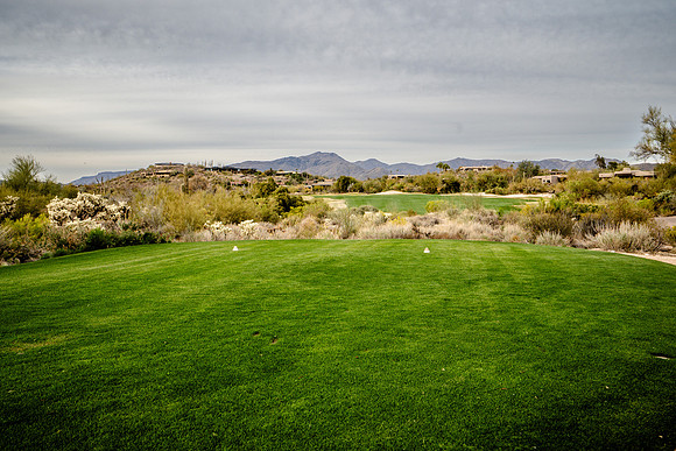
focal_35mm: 35
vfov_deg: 37.9
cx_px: 338
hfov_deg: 54.4
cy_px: 226
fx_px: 657
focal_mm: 35
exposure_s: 1/320
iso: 500
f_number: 9
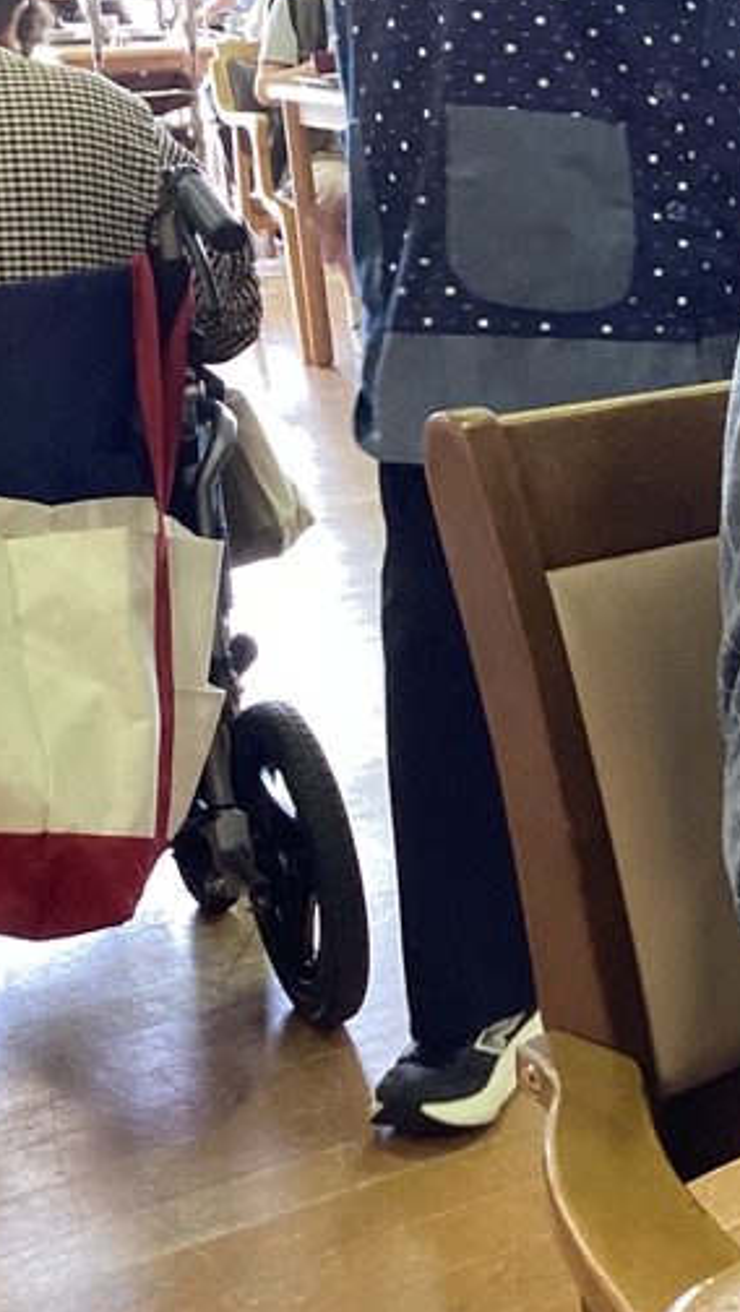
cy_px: 482
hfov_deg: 15.9
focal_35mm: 67
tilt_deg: -14.0
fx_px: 2334
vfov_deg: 31.3
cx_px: 1248
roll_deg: +0.1
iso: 250
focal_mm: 3.3
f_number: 2.4
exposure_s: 1/50
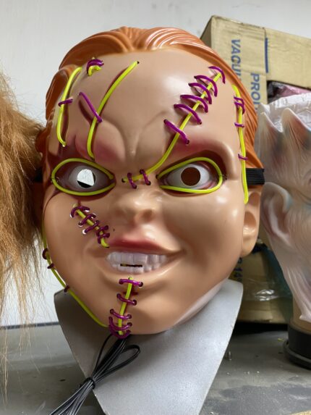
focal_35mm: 26
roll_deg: +2.1
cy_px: 208
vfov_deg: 67.3
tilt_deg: +9.7
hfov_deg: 53.1
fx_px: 311
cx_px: 156
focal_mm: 4.25
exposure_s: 1/50
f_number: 1.8
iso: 200
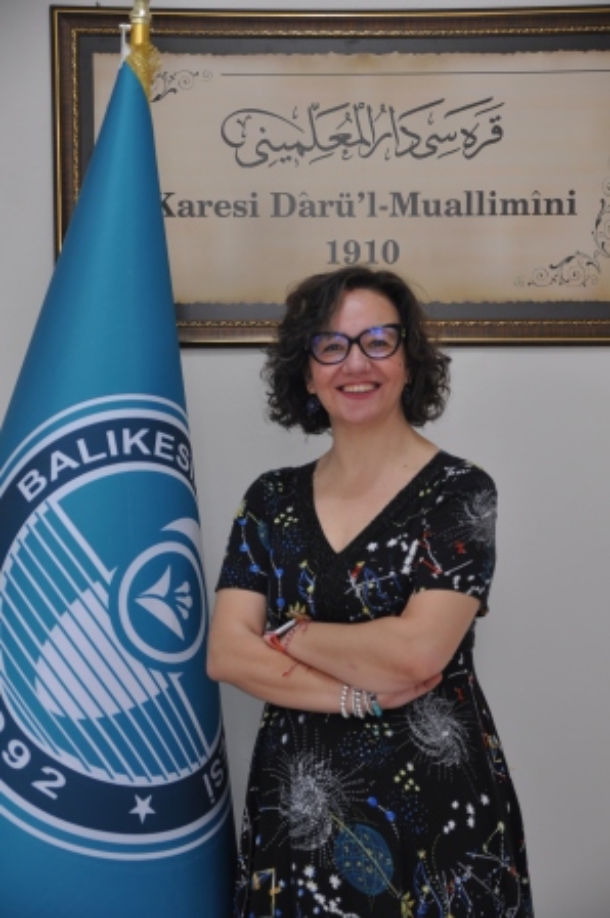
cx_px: 305
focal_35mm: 69
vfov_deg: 29.3
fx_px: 1756
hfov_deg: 19.7
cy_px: 459
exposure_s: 1/8
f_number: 3.8
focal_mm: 46
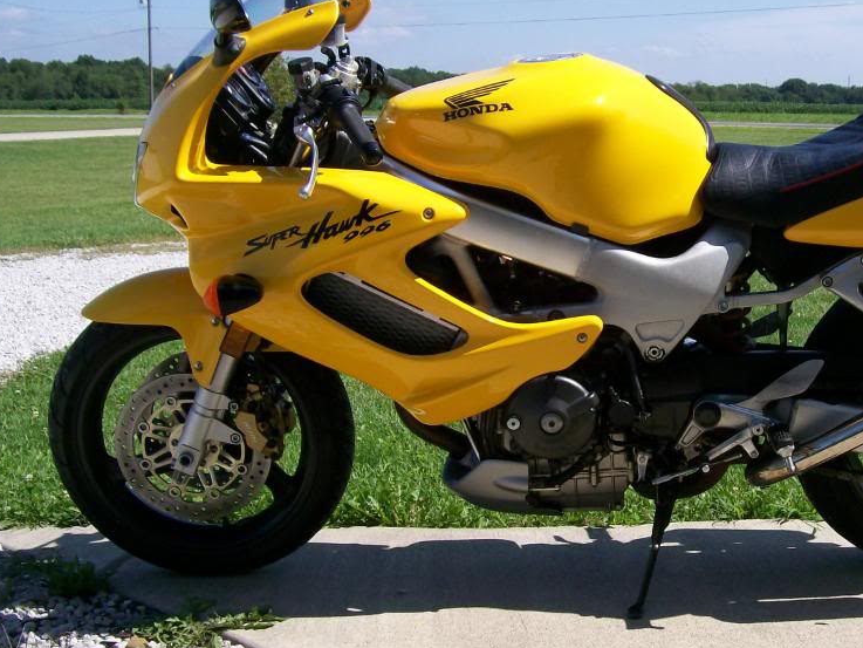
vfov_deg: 29.1
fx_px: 1247
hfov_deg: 37.7
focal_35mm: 50
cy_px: 314
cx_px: 583
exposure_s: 1/575
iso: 80
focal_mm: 6
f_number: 4.8
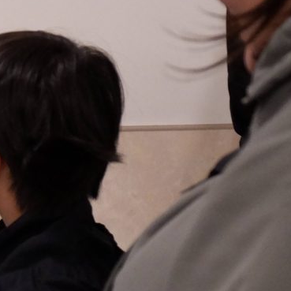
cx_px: -226
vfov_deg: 12.0
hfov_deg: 11.2
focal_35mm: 145
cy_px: 106
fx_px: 1379
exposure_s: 1/500
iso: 6400
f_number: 4.5
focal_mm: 42
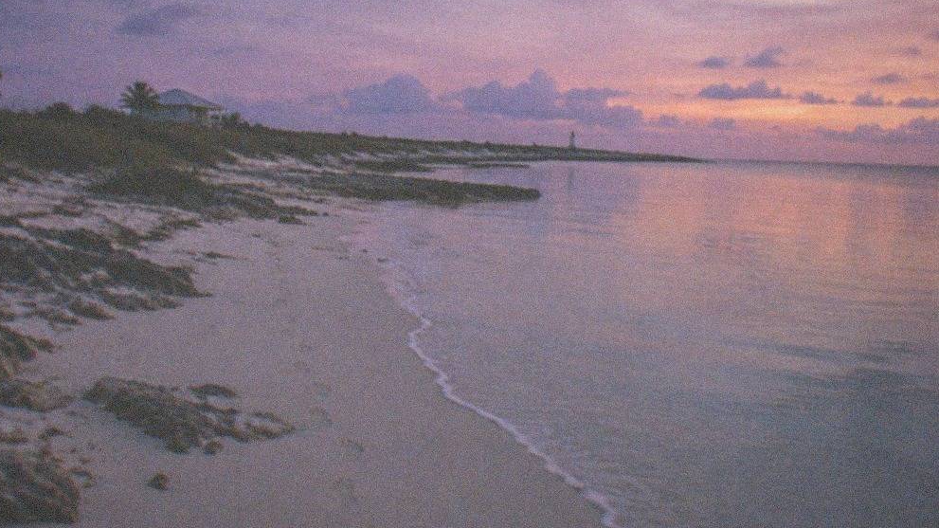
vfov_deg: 32.0
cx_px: 466
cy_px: 252
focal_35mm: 37
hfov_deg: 54.0
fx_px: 921
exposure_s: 1/25
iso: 4000
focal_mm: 35
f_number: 8
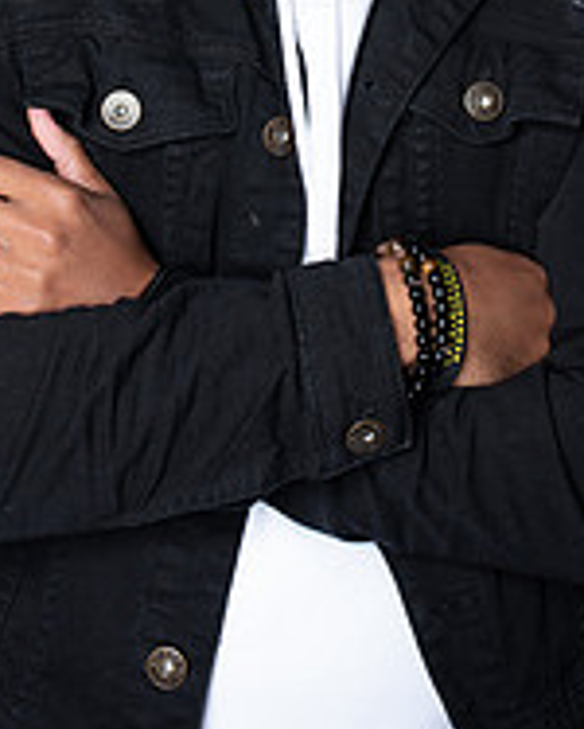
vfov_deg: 22.5
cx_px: 347
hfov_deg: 19.4
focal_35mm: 79
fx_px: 1704
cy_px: -109
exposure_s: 1/200
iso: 250
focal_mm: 35
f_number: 6.3
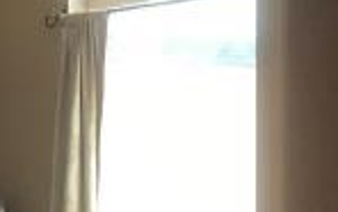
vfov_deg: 10.1
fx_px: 1181
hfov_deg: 15.8
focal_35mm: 128
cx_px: -39
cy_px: 274
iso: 20
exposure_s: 1/40
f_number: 1.8
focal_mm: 3.99
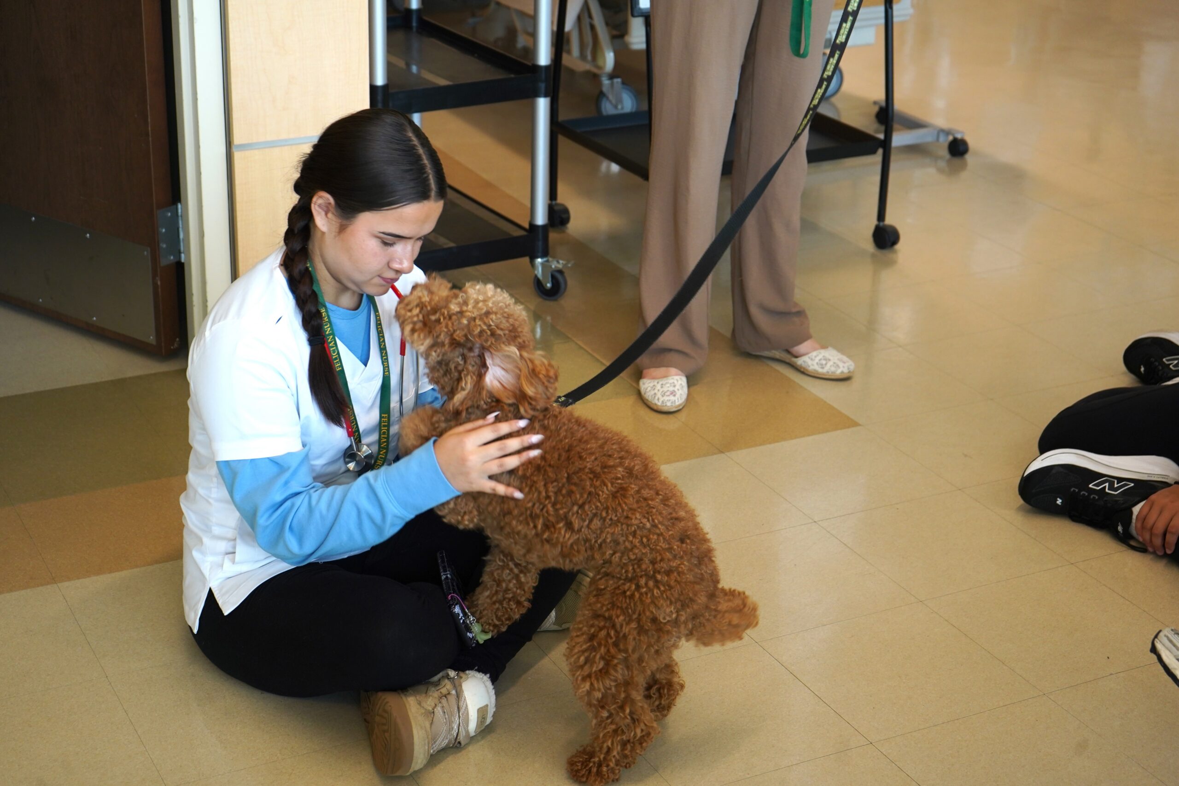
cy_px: 393
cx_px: 590
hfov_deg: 34.5
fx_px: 1899
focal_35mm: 58
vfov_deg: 23.4
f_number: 5
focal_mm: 58
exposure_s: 1/160
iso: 800
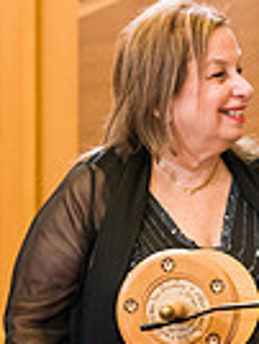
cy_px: 96
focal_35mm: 560
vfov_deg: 3.5
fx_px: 5569
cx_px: 428
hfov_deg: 2.7
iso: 1600
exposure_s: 1/200
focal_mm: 135
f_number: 5.6
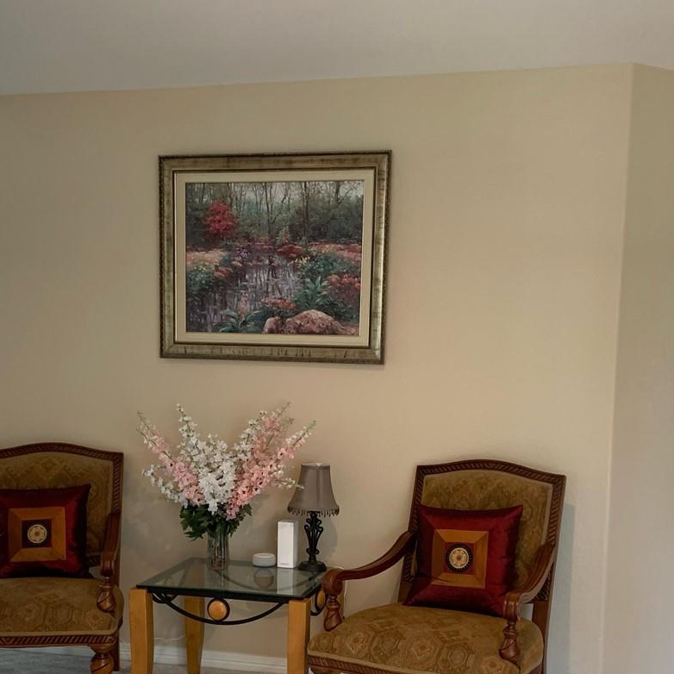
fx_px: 1035
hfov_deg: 36.0
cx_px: 316
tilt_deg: -7.9
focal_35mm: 47
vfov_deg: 35.4
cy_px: 493
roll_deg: -0.2
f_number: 1.8
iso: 160
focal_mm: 4.25
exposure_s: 1/60
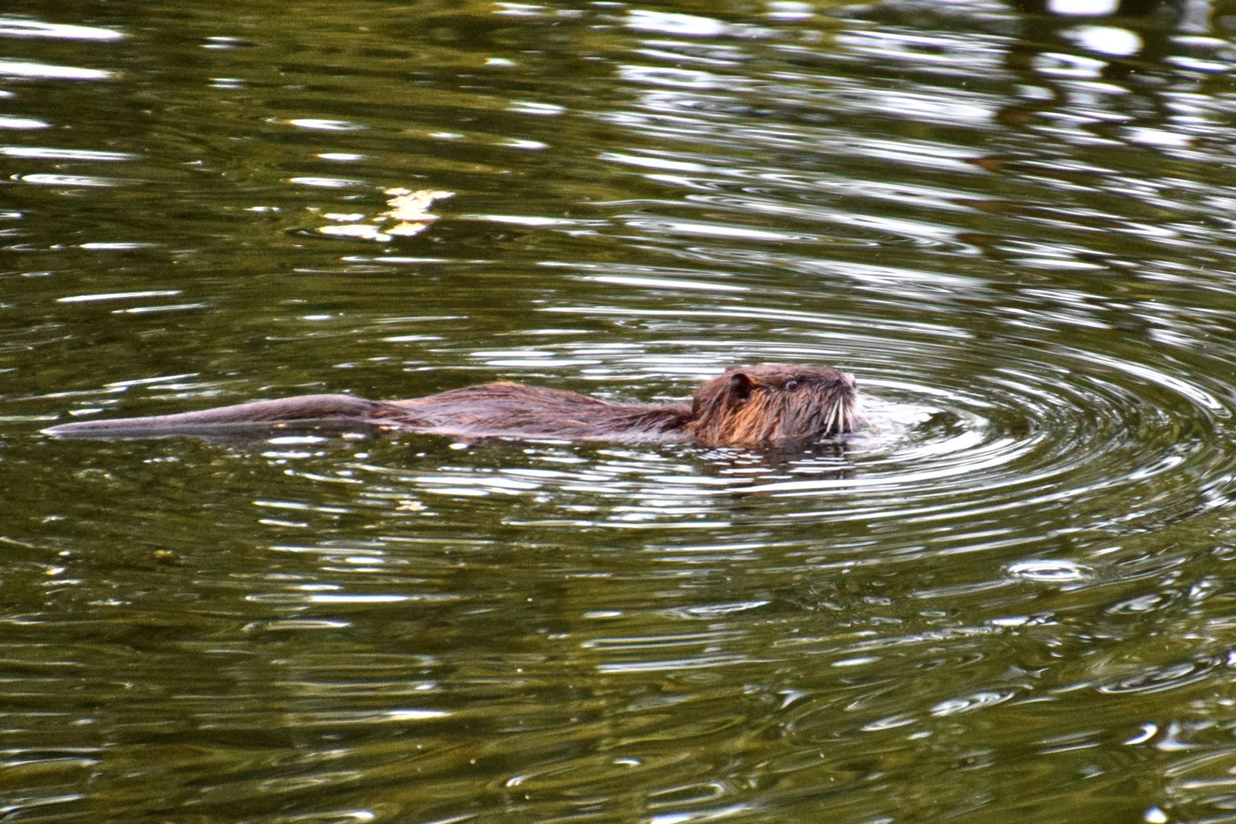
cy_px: 412
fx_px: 13904
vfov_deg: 3.4
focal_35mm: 405
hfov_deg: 5.1
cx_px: 618
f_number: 6.3
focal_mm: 270
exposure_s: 1/125
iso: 2800
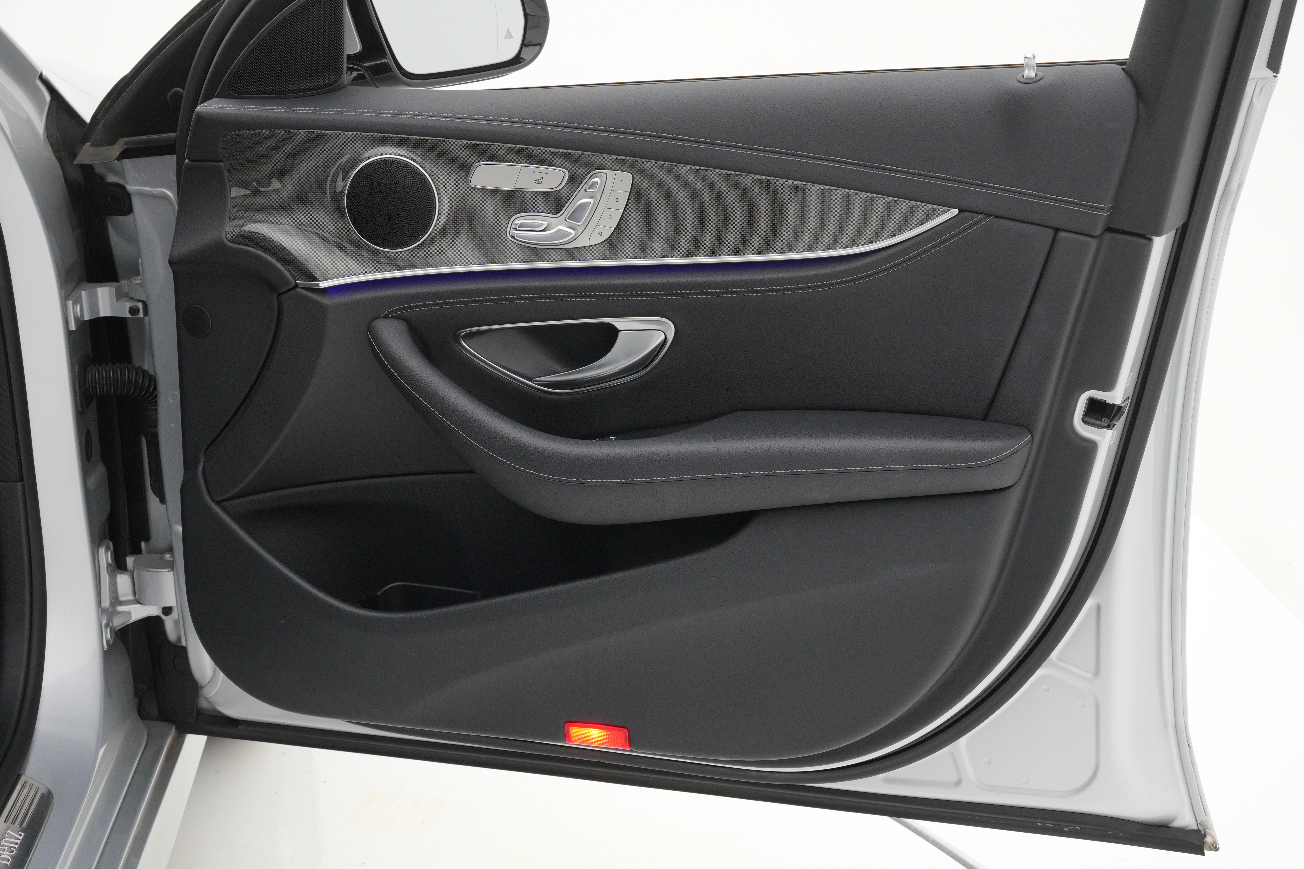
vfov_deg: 26.0
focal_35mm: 52
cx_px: 652
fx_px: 1885
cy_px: 434
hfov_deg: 38.2
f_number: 8
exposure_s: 1/80
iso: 800
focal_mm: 34.7
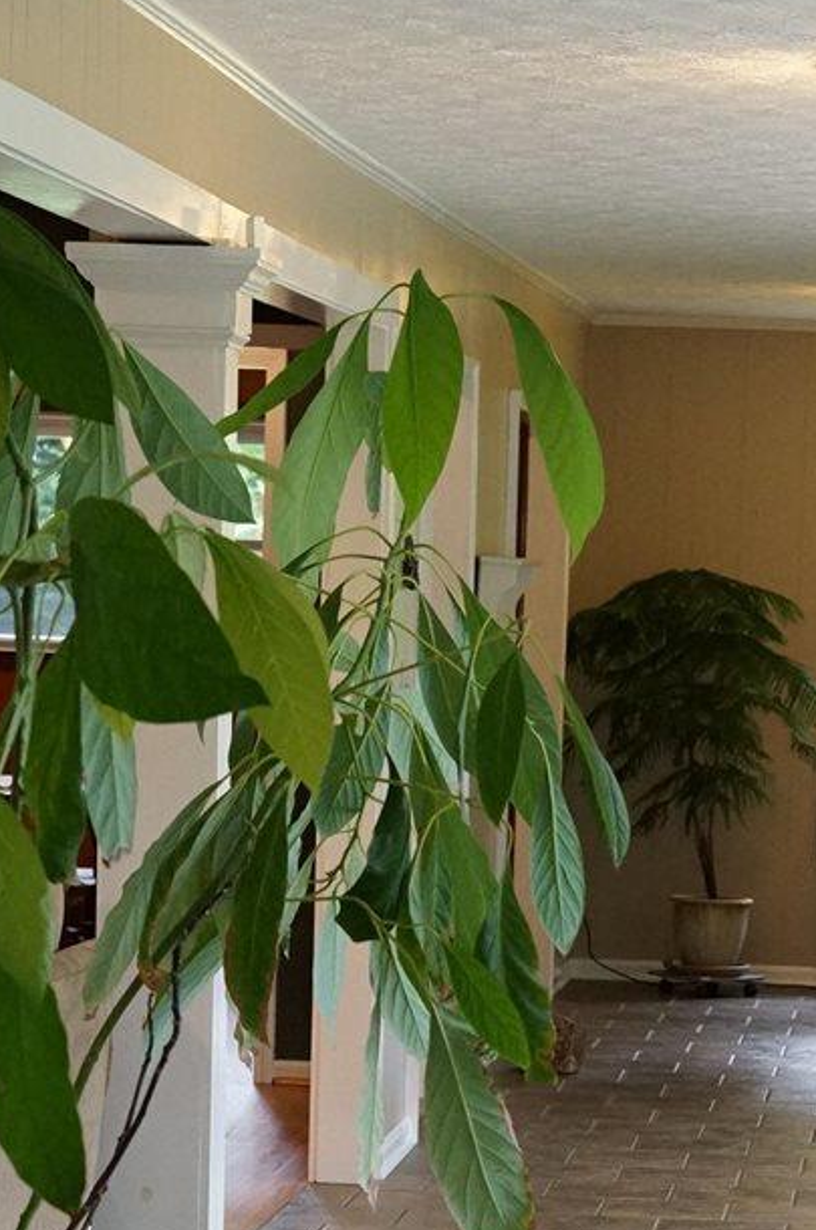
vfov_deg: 16.0
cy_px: 1210
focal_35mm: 126
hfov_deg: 10.8
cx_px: 785
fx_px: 4296
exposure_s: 1/125
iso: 4000
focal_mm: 50
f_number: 6.3
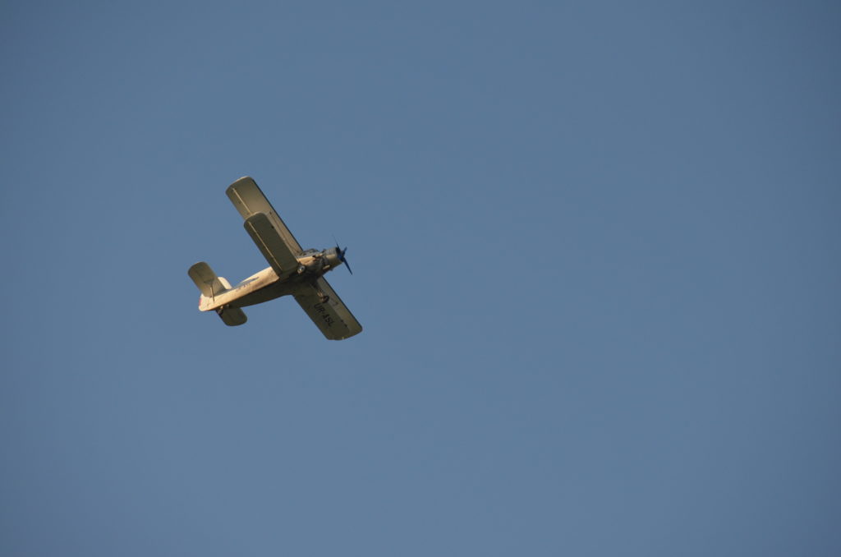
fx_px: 7692
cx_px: 420
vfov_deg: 4.1
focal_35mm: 330
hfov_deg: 6.3
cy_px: 278
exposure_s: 1/1600
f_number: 7.1
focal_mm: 220
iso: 400
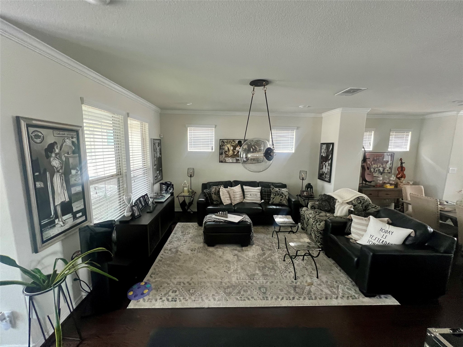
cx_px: 232
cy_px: 174
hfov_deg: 106.2
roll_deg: +0.4
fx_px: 174
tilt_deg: -9.3
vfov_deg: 89.9
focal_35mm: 13
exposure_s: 1/60
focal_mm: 1.57
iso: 400
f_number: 1.8
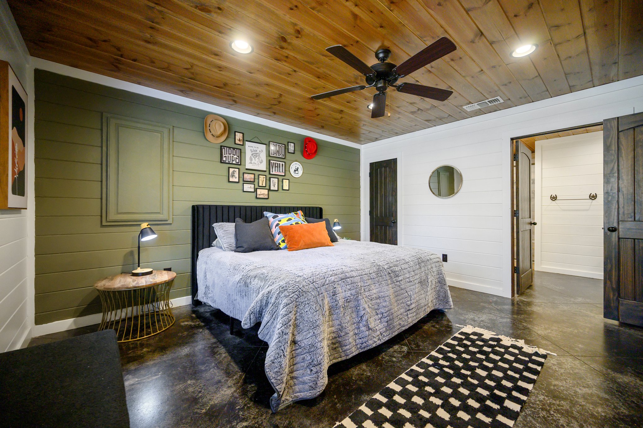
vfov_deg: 81.1
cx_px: 322
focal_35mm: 14
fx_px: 250
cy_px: 214
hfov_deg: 104.3
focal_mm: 14
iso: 500
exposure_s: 1/60
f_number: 4
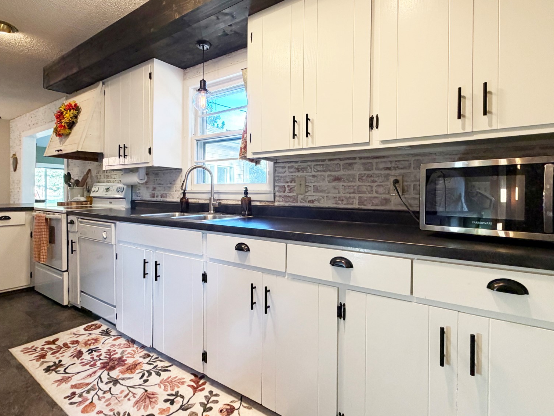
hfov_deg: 84.6
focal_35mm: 19
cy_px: 196
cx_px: 271
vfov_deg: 68.6
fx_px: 304
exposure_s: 1/60
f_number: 2.2
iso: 250
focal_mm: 2.22
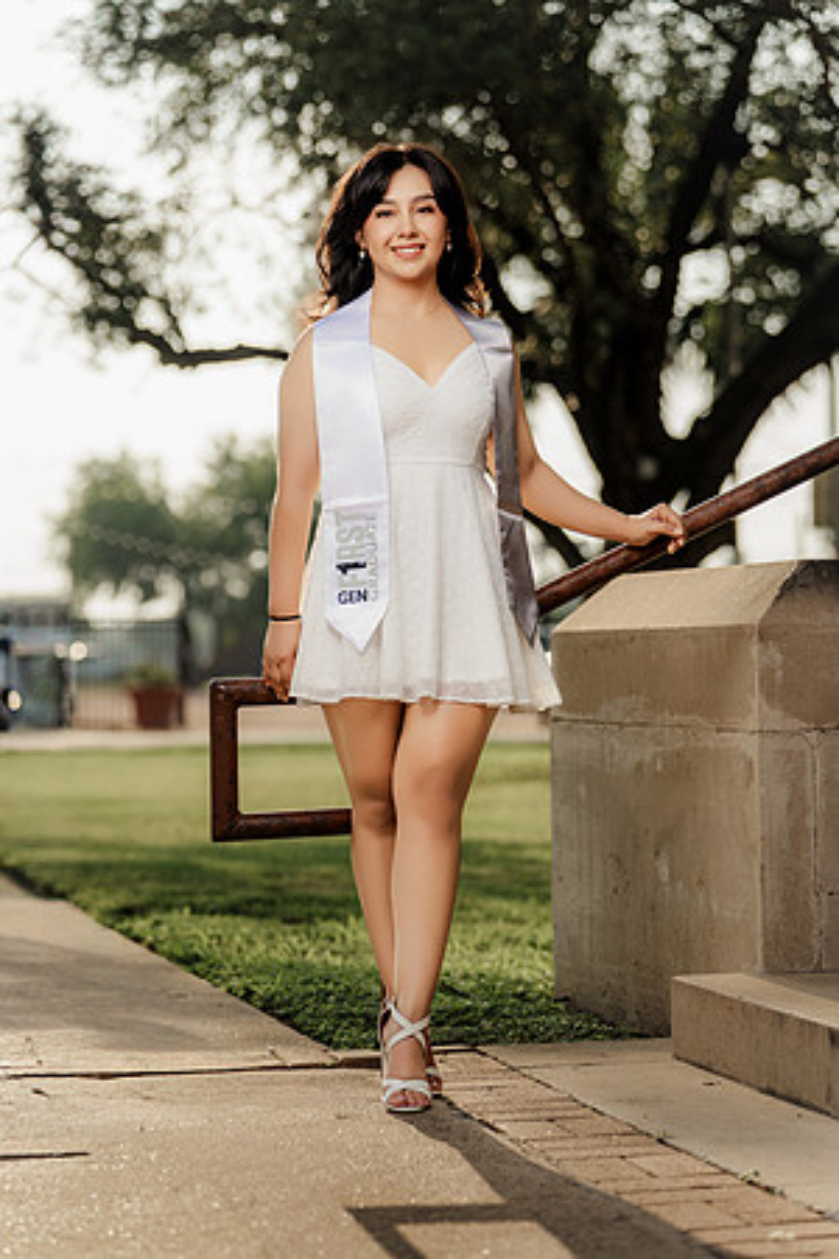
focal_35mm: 87
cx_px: 420
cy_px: 630
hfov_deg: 15.7
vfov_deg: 23.4
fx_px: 3041
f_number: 2.8
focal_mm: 87
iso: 100
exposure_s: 1/1250
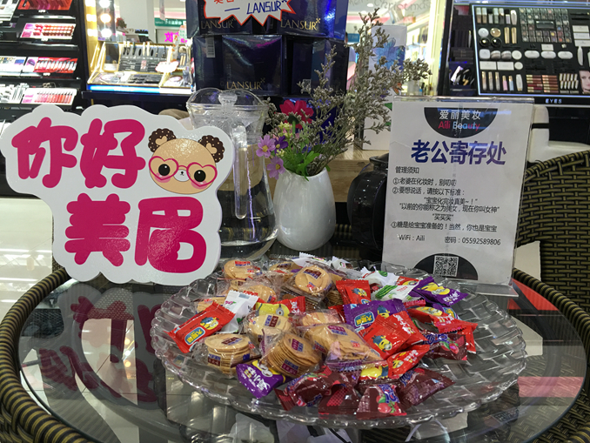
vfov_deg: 48.3
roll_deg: -2.0
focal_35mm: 29
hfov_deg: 61.6
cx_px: 295
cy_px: 222
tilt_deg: -13.5
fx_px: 494
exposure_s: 1/33
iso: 32
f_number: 2.2
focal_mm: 4.15
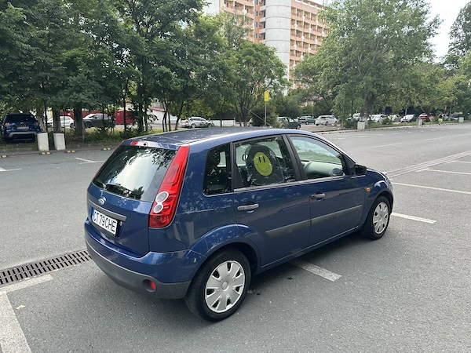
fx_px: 327
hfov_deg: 71.6
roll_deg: -0.5
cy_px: 176
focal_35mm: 24
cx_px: 236
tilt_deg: -11.6
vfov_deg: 56.8
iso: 64
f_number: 1.78
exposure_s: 1/164
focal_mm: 6.86
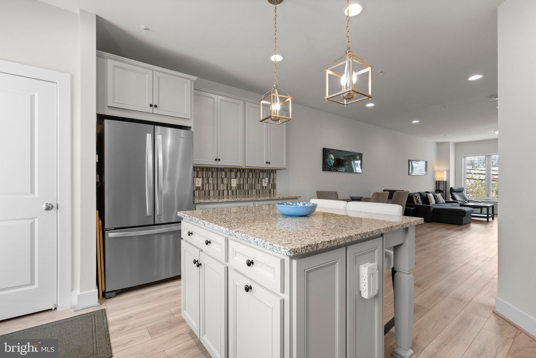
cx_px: 268
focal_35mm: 16
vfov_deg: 73.8
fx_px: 238
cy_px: 179
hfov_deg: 96.7
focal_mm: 16
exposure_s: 1/1.67
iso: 100
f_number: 8
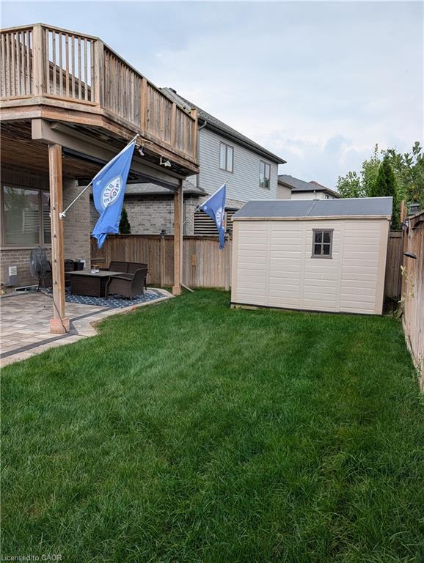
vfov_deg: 71.5
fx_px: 391
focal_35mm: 24
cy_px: 282
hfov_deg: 56.9
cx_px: 212
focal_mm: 6.9
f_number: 1.68
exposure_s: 1/355
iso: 59
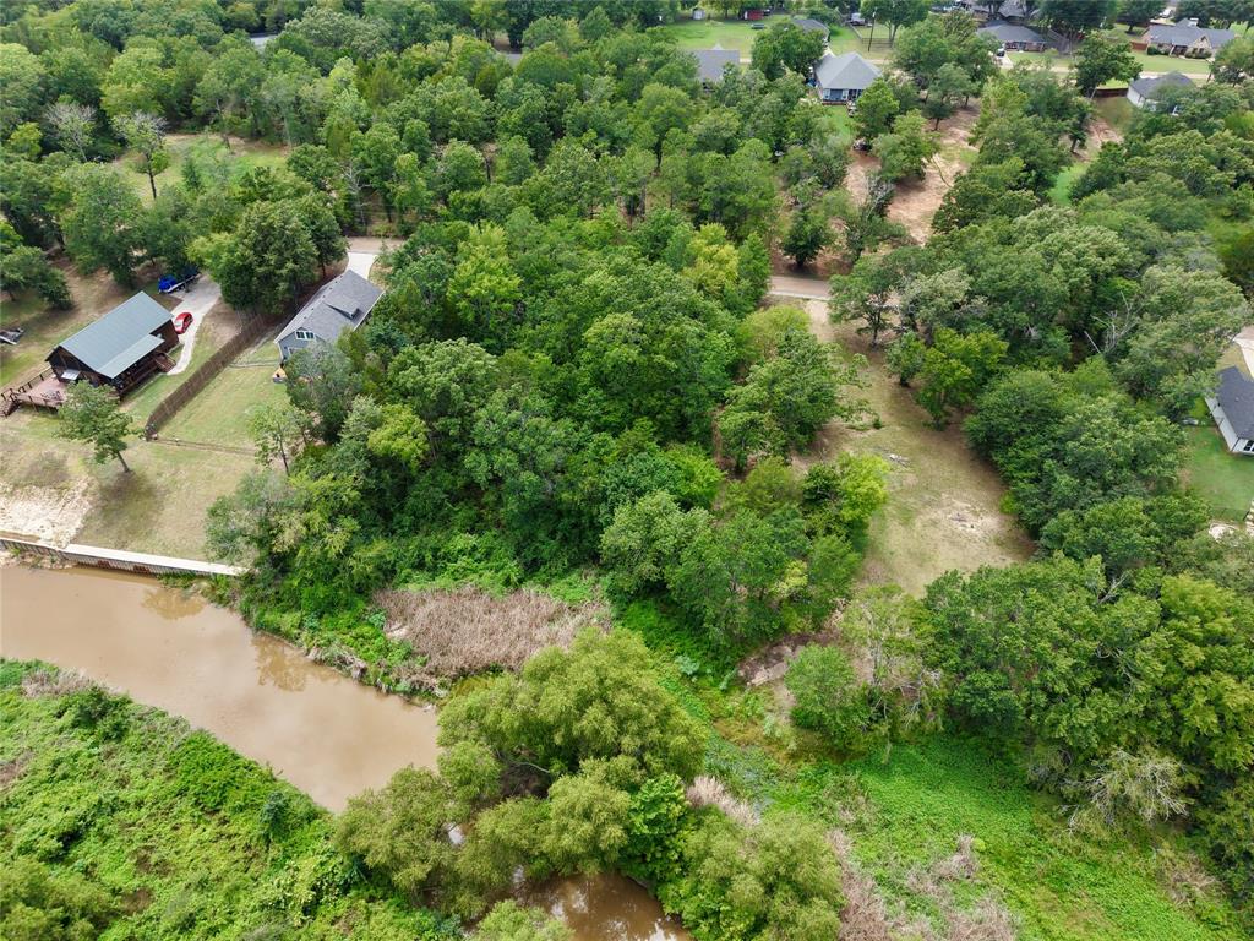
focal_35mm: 24
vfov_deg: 56.8
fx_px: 869
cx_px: 627
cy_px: 470
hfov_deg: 71.6
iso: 100
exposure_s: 1/1000
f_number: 1.8
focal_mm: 8.67
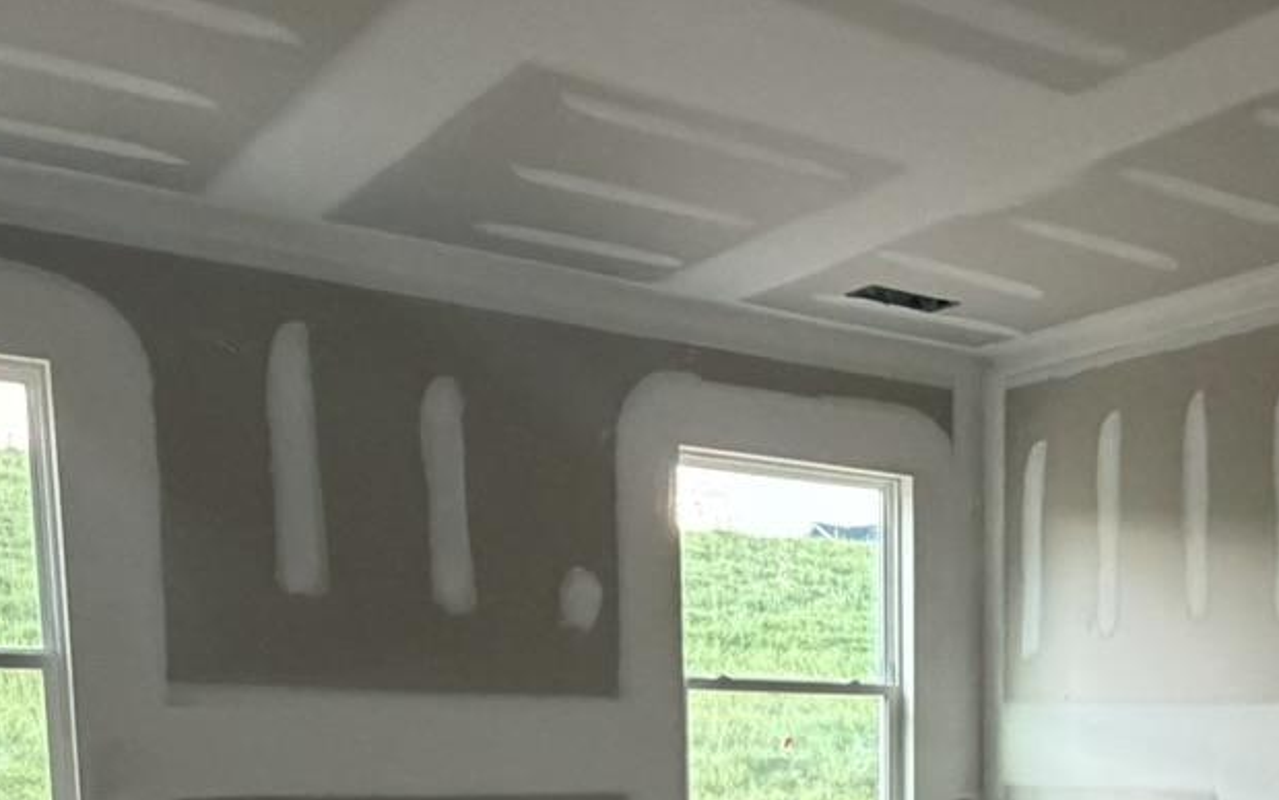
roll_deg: -0.7
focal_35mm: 49
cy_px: 984
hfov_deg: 38.8
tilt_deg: -9.3
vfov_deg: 23.8
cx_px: 1097
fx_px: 1709
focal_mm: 2.22
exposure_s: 1/73
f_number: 2.2
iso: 320
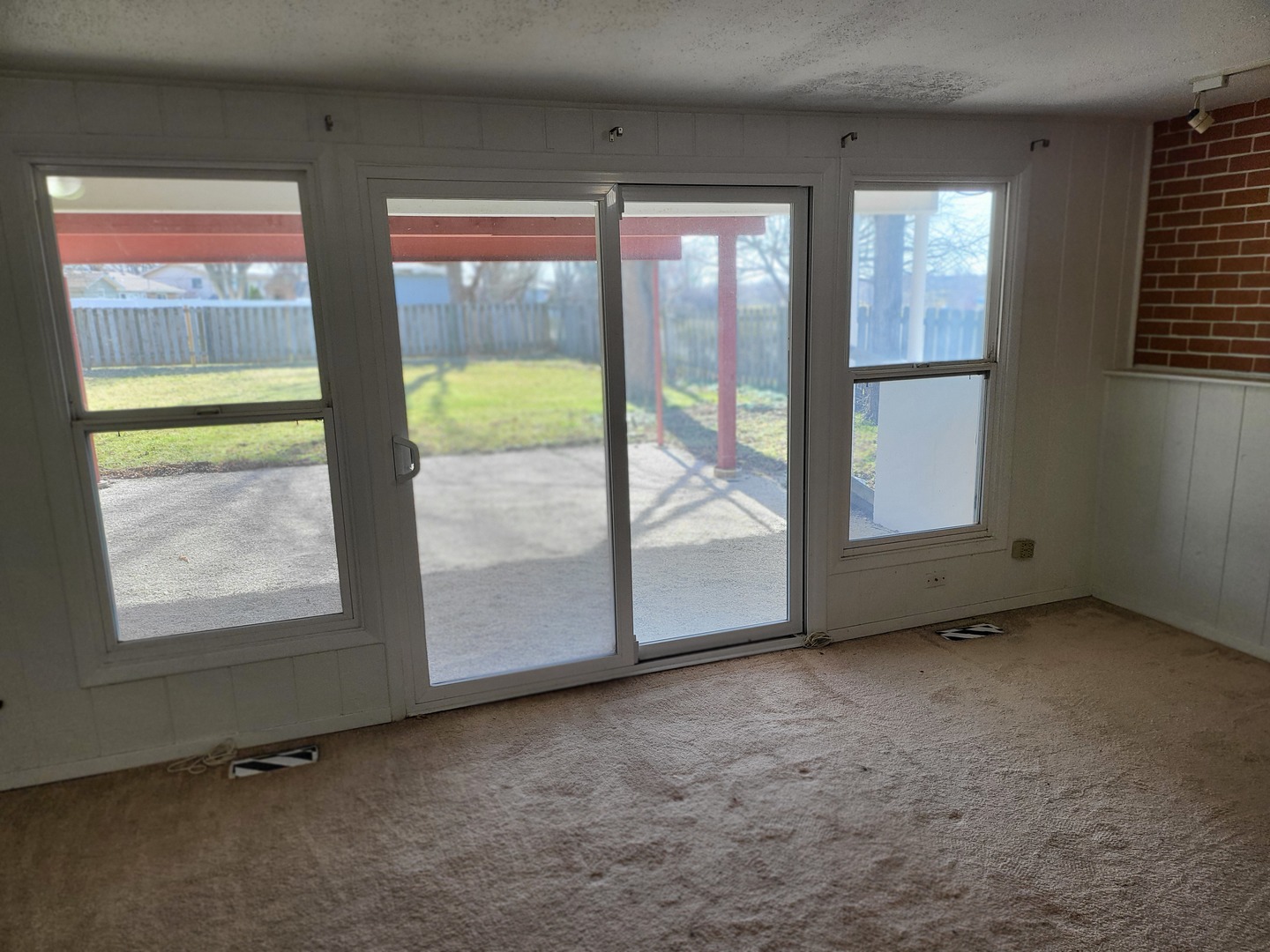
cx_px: 635
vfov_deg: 56.8
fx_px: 881
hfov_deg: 71.6
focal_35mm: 24
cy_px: 476
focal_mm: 5
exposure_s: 1/140
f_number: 1.8
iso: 40
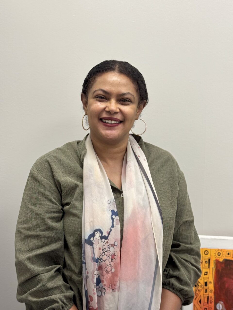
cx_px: 116
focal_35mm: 48
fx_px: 431
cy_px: 155
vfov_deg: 39.7
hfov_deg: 30.3
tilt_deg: -4.5
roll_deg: -0.6
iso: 80
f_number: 1.78
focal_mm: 6.76
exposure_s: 1/100
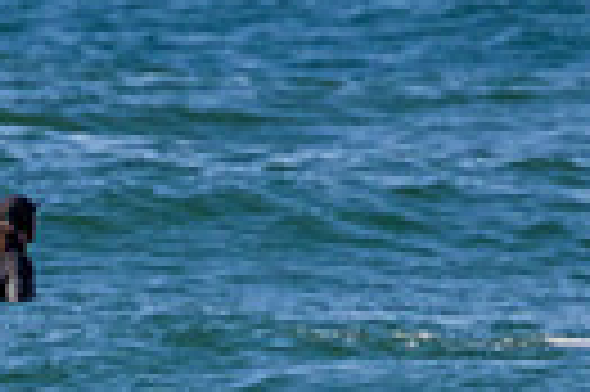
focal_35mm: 3542
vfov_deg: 0.4
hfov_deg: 0.6
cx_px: 18
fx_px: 57977
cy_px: 629
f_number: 11
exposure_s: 1/2000
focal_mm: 800
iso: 1600
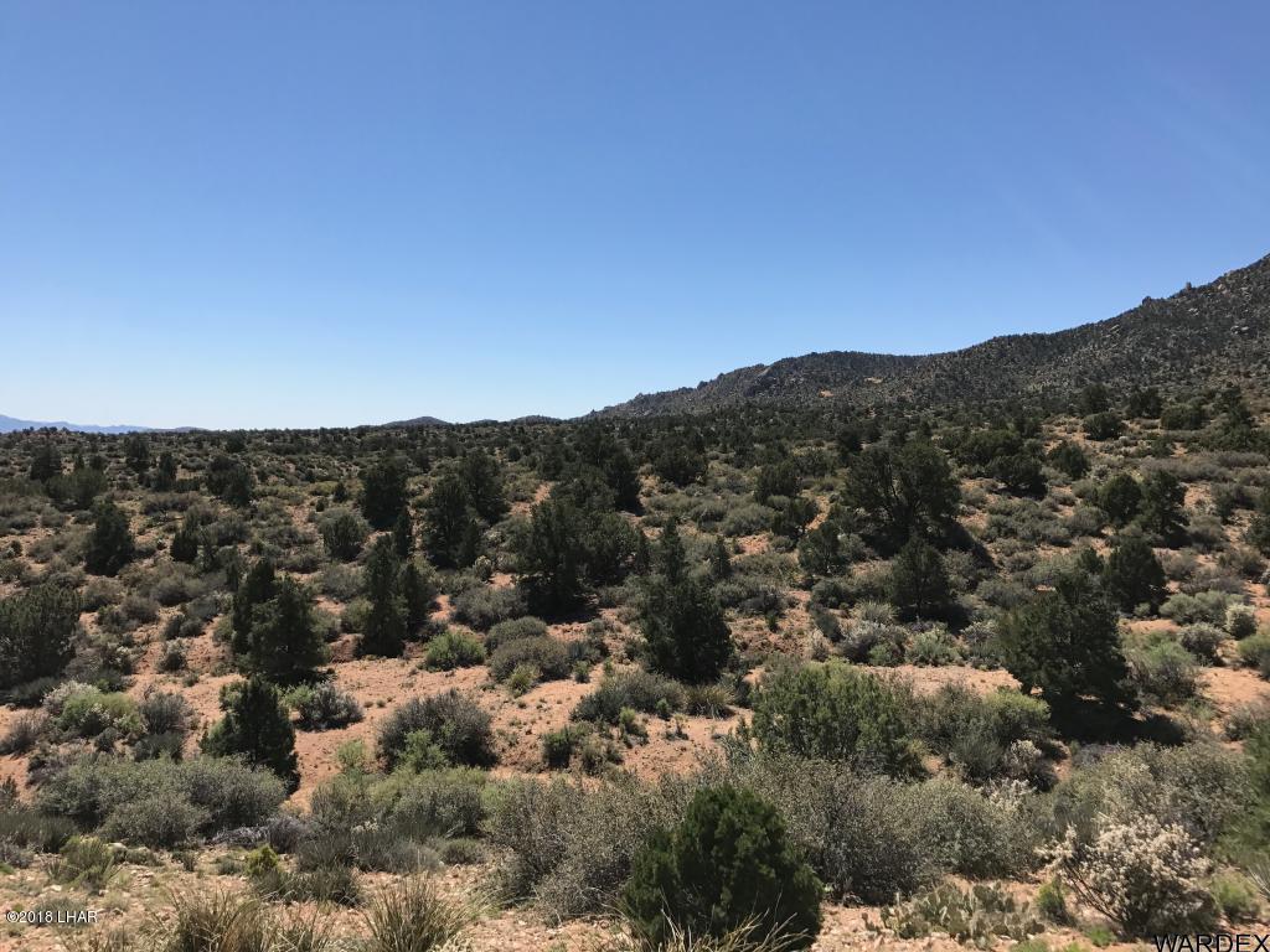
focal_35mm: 28
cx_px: 635
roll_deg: -0.7
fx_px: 1027
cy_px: 476
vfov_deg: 49.7
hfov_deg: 63.4
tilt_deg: -1.1
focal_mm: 3.99
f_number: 1.8
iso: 20
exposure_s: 1/3096
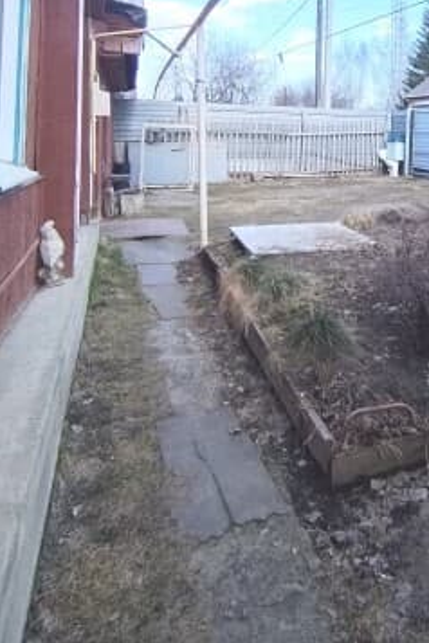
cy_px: 121
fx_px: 500
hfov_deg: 43.0
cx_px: 375
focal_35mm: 28
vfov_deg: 59.8
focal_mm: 1.42
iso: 100
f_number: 2.2
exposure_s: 1/742
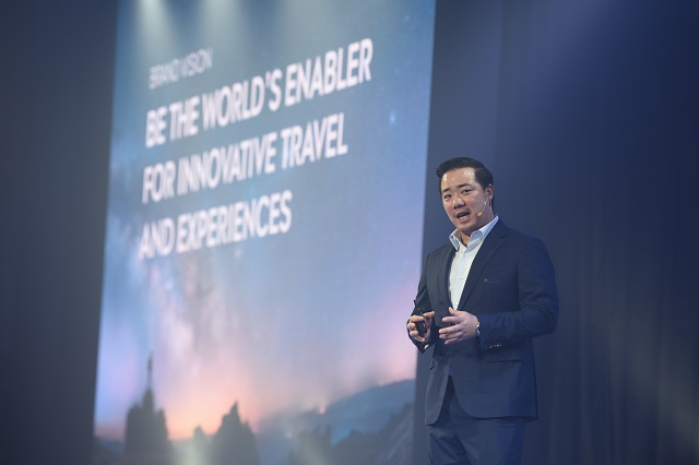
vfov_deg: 8.3
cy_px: 232
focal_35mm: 165
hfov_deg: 12.5
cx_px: 350
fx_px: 3202
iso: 400
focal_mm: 165
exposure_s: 1/160
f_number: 4
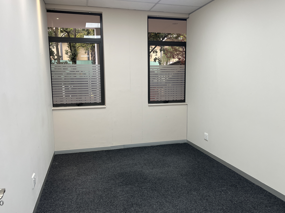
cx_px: 145
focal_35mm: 29
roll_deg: -0.3
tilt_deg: -8.7
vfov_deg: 48.2
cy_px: 114
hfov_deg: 61.7
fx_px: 239
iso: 80
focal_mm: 5.1
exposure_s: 1/100
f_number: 1.6
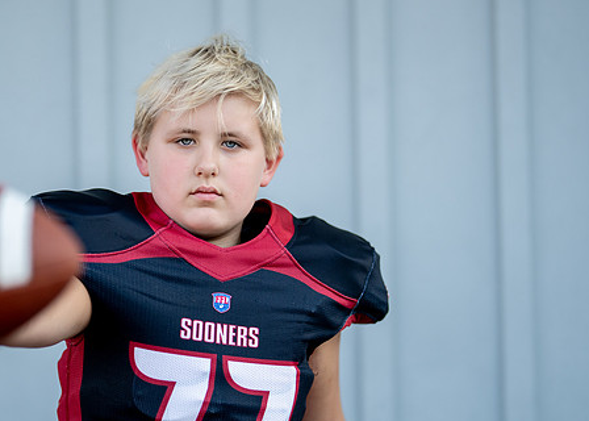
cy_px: 248
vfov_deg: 18.3
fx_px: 1305
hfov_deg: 25.4
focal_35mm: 78
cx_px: 228
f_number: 1.2
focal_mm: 50
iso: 160
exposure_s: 1/2500
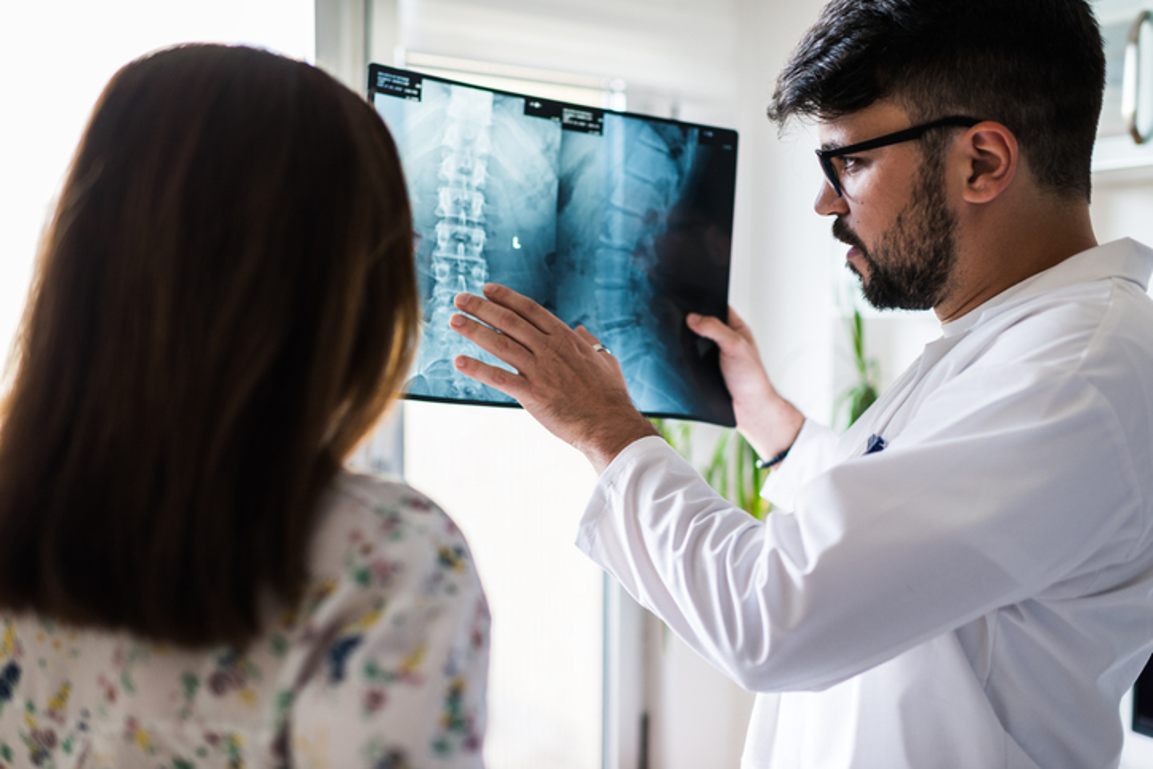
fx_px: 1121
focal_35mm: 35
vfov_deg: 37.9
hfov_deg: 54.4
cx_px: 576
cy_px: 384
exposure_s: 1/100
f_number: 2.2
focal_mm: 35
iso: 200
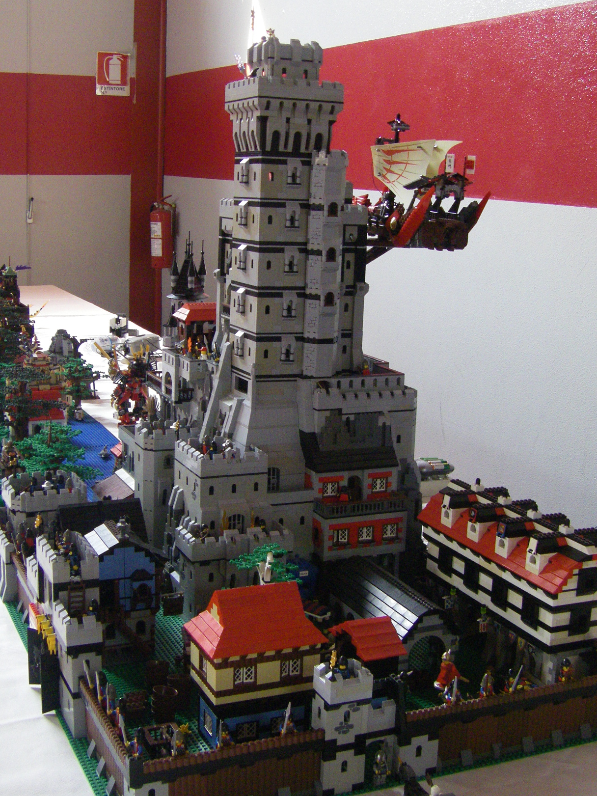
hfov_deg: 30.3
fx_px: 1104
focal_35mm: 48
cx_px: 280
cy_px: 387
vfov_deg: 39.7
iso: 500
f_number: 3.5
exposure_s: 1/50
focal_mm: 6.3
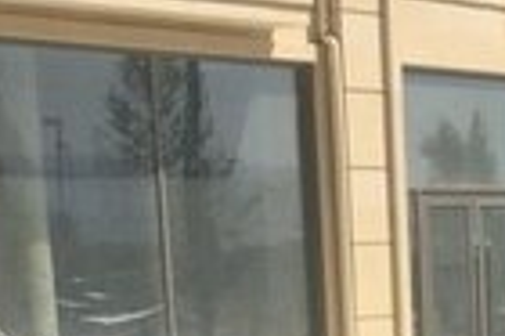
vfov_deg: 9.0
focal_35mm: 142
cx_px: 631
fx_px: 1990
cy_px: 706
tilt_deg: -13.1
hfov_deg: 14.0
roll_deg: -0.1
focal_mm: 4.15
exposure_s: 1/1582
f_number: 2.2
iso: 32
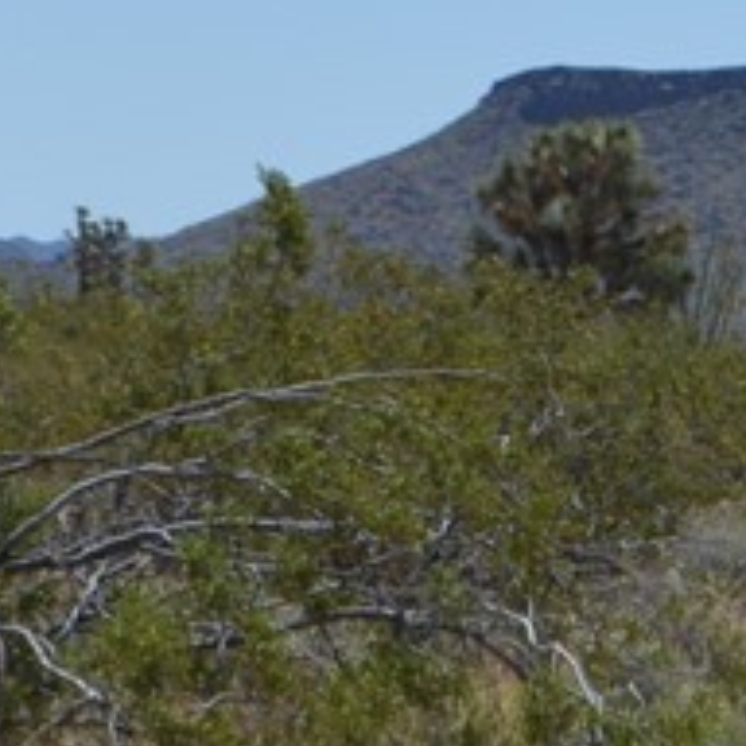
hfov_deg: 4.4
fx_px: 9665
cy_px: -198
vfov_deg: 4.4
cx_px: 866
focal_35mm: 396
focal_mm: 55
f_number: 8
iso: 400
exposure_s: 1/2000
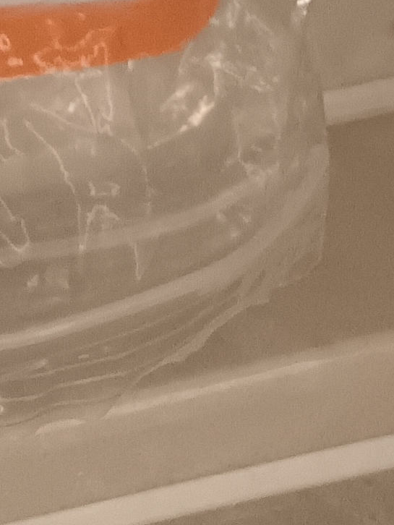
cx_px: -625
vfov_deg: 11.1
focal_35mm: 141
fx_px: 2139
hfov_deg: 9.2
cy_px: -840
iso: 1730
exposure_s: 1/25
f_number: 1.8
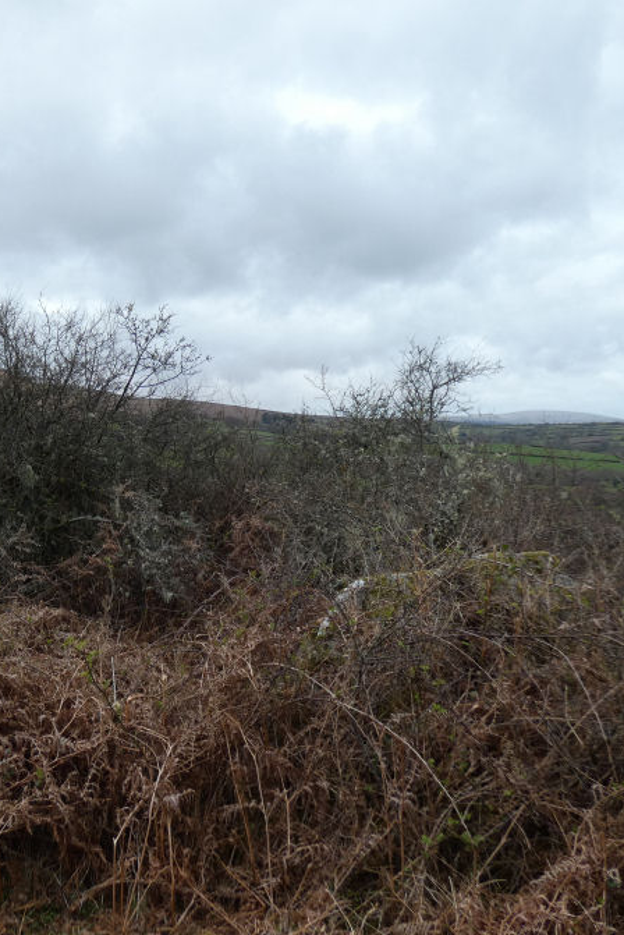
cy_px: 468
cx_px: 138
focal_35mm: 32
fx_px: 831
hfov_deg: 39.7
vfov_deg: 58.7
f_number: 3
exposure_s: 1/400
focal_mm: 4.1
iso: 80
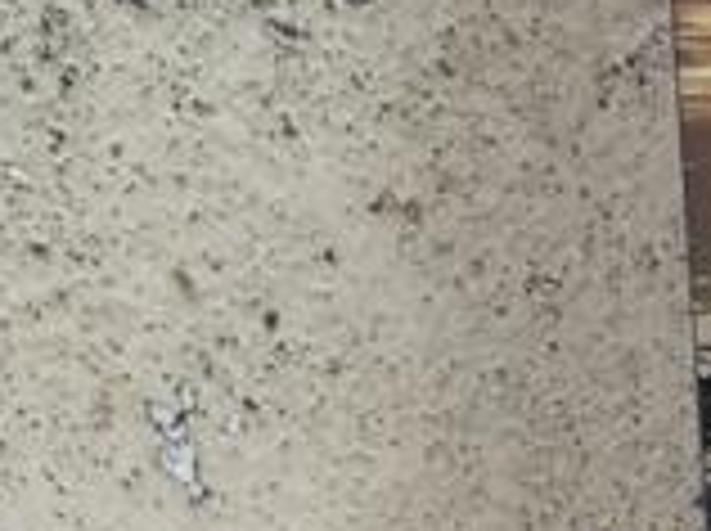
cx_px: 1318
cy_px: 644
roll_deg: -1.6
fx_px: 3015
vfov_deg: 9.9
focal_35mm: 147
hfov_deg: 12.2
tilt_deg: -18.4
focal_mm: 4.15
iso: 32
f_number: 2.2
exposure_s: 1/156
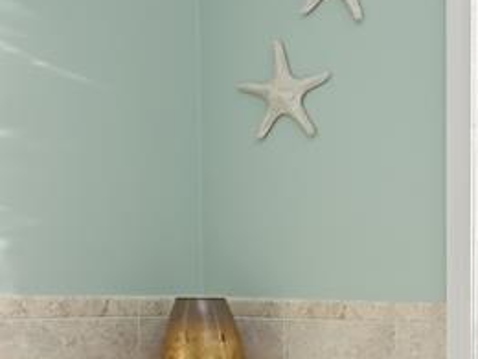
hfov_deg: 27.6
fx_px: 732
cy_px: 324
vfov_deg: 26.6
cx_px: 675
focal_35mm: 53
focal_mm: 14
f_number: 11
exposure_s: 1/200
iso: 250
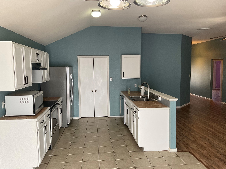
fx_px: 189
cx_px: 113
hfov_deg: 61.7
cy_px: 84
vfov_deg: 48.2
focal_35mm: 29
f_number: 1.8
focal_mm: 3
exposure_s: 1/60
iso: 40
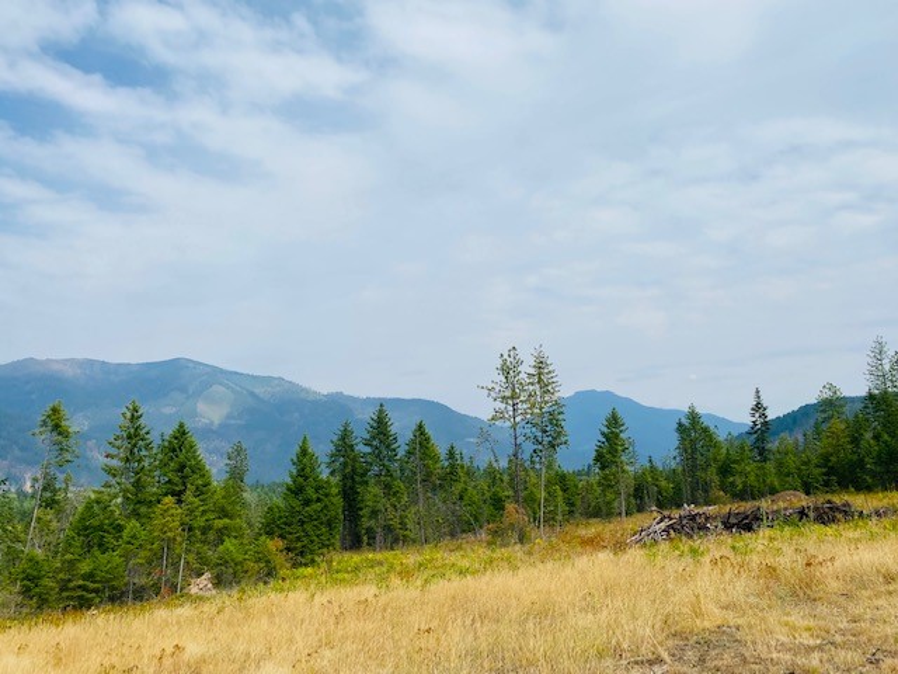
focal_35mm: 26
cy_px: 337
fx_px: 674
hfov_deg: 67.3
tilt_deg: +13.9
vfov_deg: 53.1
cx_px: 449
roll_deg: +1.2
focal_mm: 4.25
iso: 32
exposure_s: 1/5025
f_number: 1.8
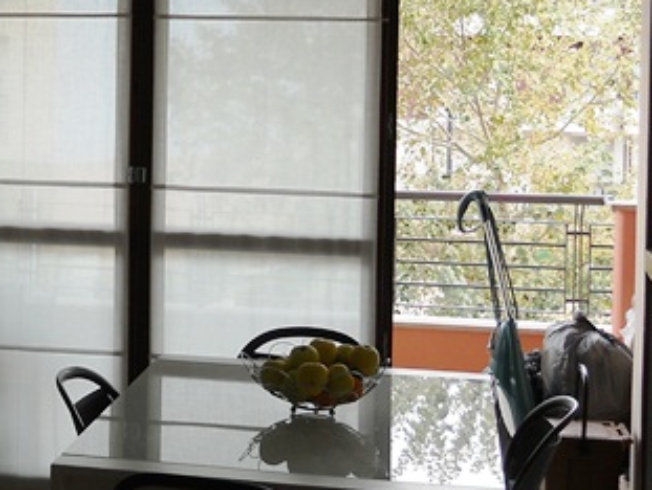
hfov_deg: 24.0
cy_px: 159
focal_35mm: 79
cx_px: 55
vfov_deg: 18.6
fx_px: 1490
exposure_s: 1/80
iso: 80
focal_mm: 6.72
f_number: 3.1
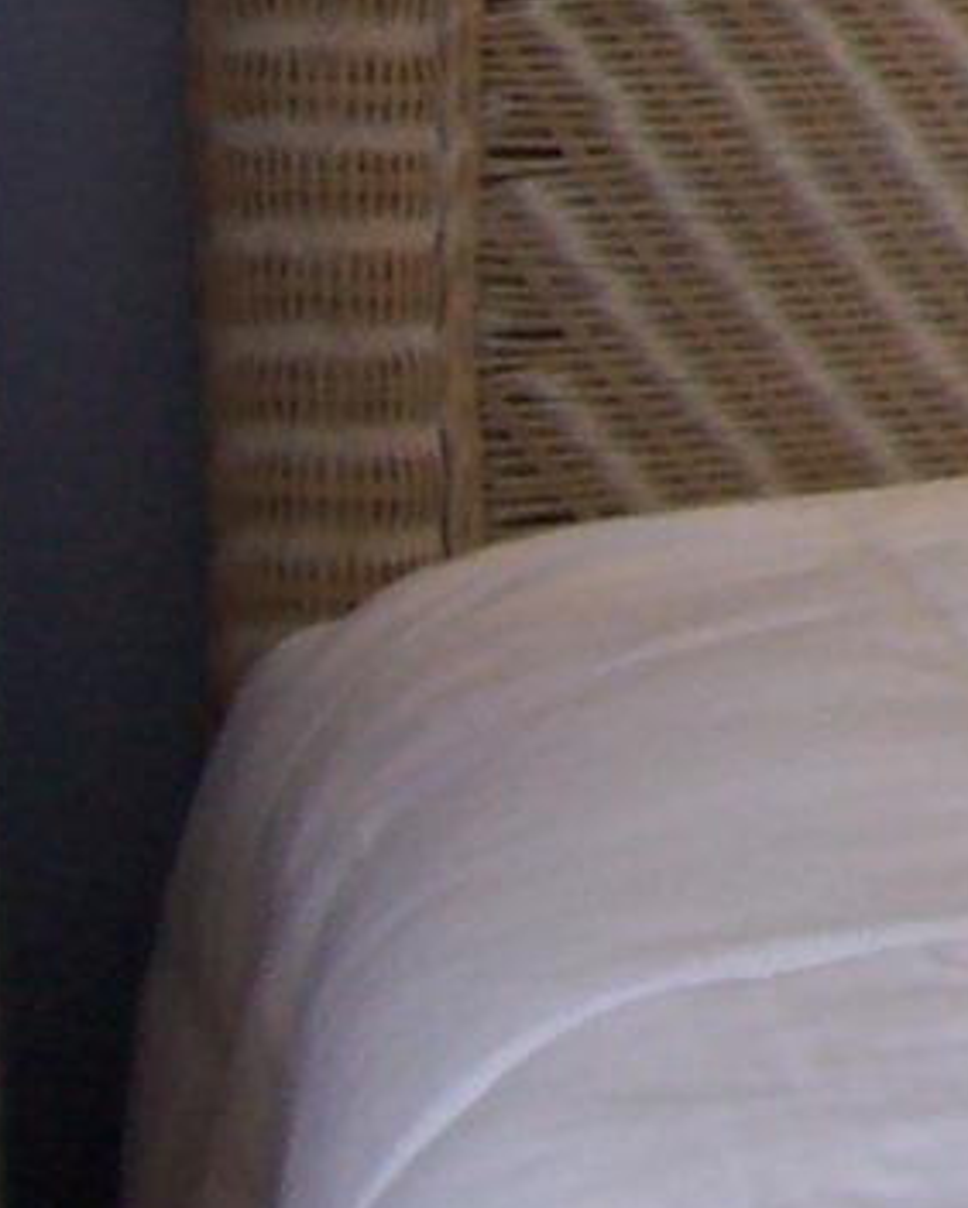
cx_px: 3302
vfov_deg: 8.6
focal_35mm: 217
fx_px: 7764
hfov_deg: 6.3
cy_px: -834
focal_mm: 5.6
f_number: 2.7
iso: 80
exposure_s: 1/74.2
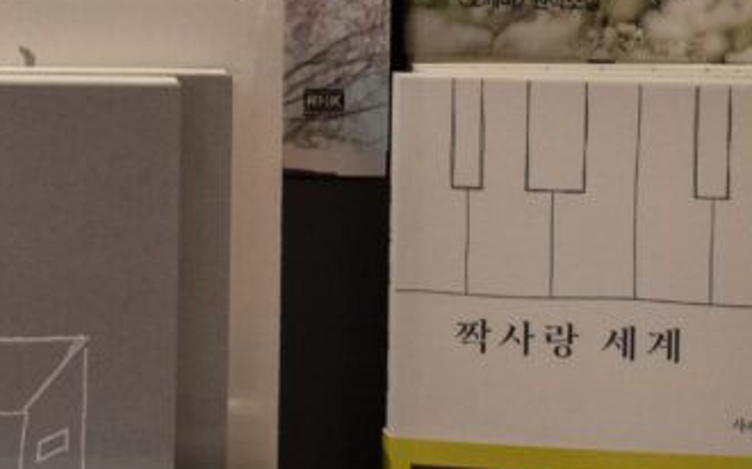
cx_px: 14
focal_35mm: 155
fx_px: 3176
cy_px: -38
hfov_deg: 13.3
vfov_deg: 8.4
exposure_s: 1/160
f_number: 5.6
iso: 8000
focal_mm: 49
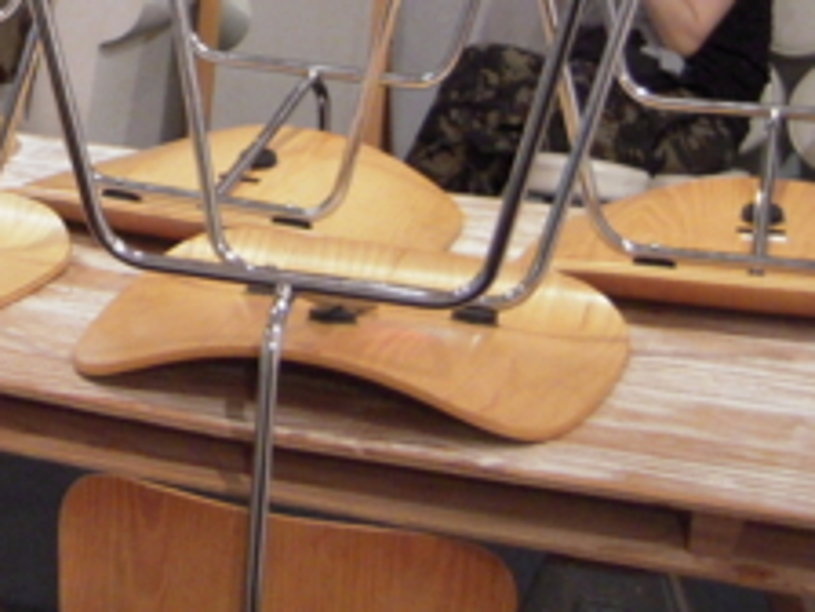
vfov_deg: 14.2
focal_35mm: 100
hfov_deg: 18.6
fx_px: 2354
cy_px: -160
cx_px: -153
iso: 400
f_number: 2.7
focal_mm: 5
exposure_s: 1/20
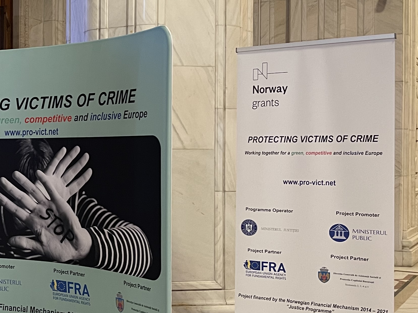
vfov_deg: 23.3
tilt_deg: -1.1
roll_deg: -0.2
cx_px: -47
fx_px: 761
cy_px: 162
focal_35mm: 63
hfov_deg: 27.9
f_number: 1.6
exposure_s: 1/60
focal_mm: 5.1
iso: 250
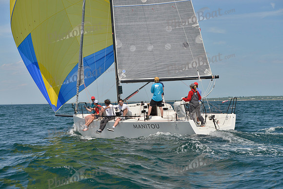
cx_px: 142
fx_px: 550
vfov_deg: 19.5
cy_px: 94
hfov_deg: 28.8
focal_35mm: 70
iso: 400
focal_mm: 70
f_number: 8
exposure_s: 1/800
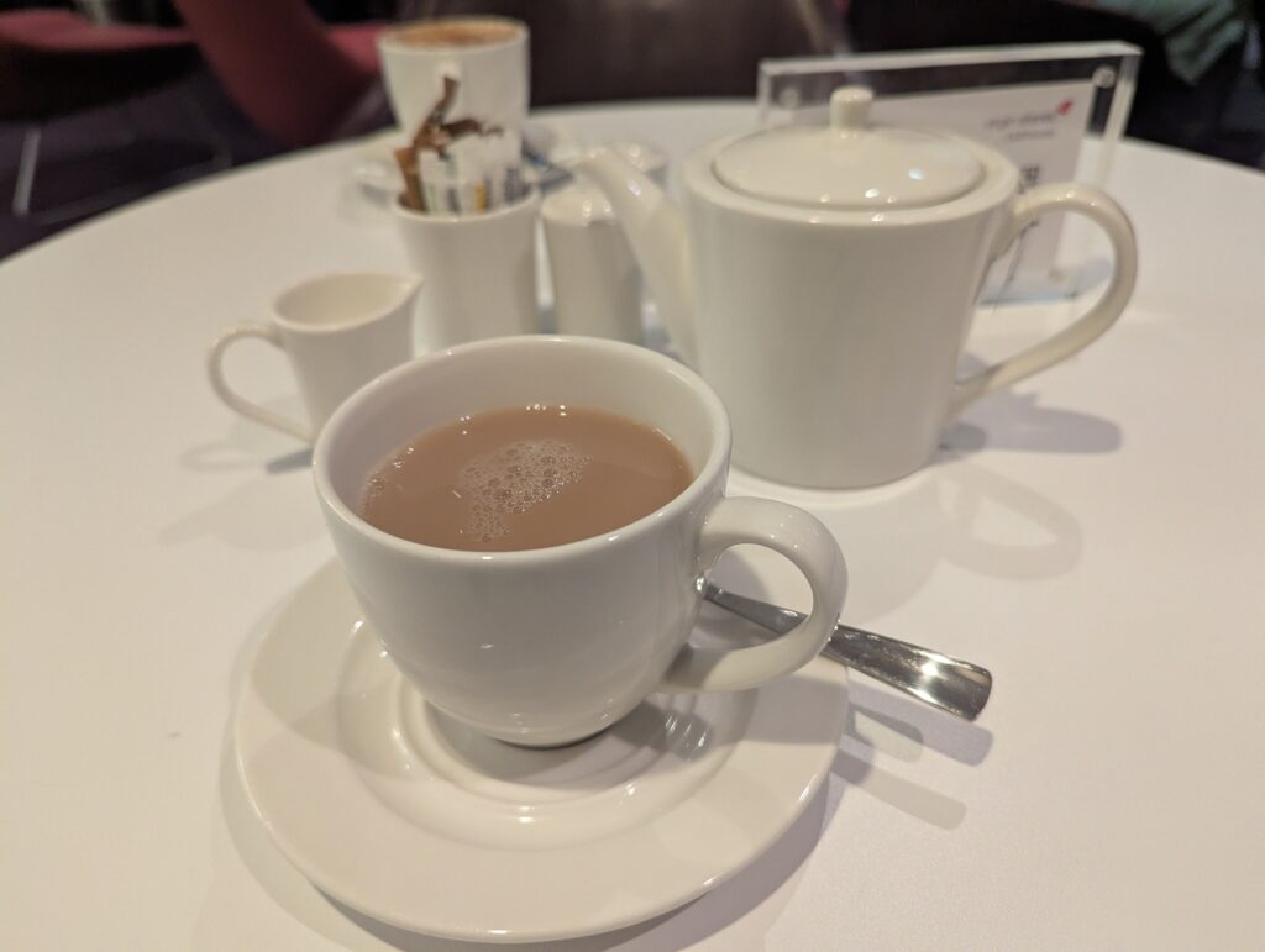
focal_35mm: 24
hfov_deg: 71.5
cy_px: 476
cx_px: 632
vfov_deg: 56.9
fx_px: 878
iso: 1219
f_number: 1.85
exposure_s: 1/249
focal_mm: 6.81
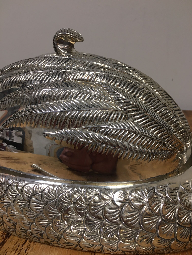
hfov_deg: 48.2
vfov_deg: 61.7
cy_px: 128
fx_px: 214
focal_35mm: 29
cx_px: 96
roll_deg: +0.9
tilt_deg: -21.8
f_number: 2.2
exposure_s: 1/33
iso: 80
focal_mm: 4.15
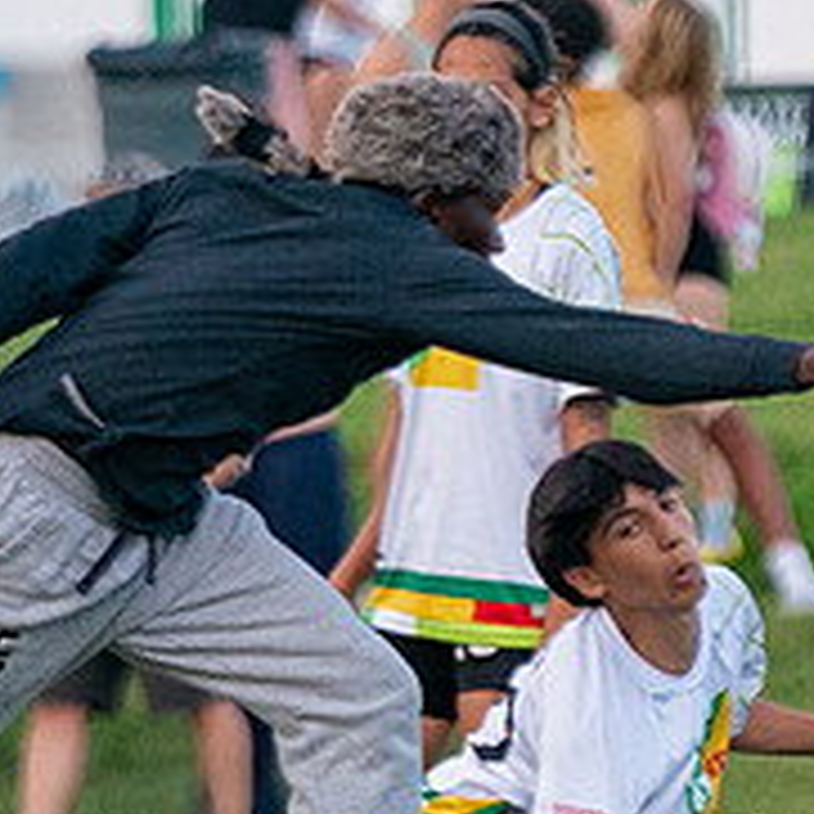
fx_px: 30941
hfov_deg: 1.5
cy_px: 705
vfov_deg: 1.5
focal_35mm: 1163
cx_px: 611
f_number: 2.8
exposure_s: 1/4000
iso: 1600
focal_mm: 200
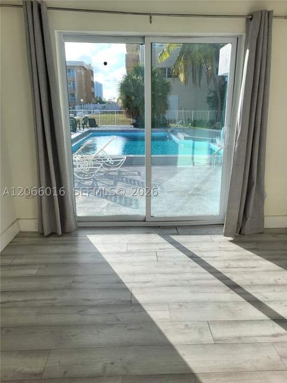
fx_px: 287
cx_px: 144
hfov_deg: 53.1
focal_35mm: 26
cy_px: 192
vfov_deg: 67.3
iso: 40
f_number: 1.8
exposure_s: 1/1297
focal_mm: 5.4
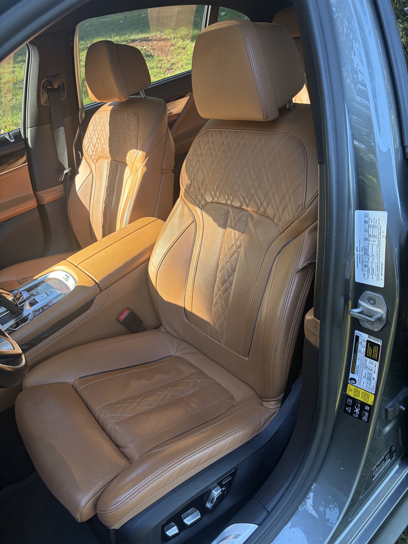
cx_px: 204
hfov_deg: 53.1
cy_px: 272
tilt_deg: -28.1
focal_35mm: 26
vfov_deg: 67.3
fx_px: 409
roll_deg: +11.8
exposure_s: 1/158
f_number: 1.6
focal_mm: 5.96
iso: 125
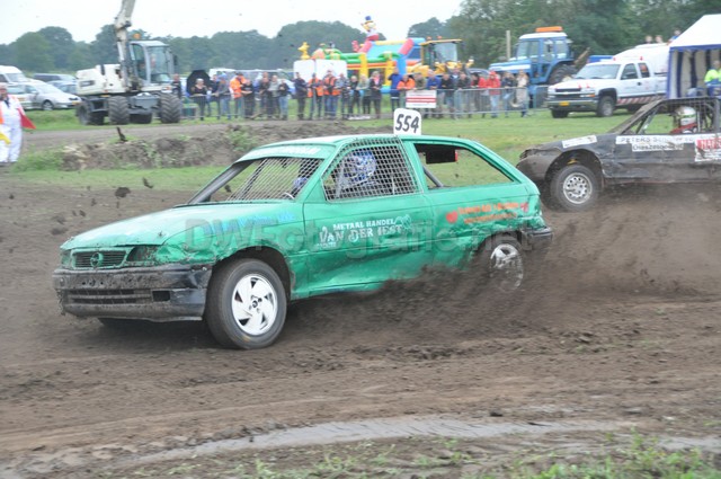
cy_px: 240
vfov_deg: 22.6
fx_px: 1200
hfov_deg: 33.4
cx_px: 360
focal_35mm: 60
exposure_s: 1/640
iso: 800
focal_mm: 40
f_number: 4.8
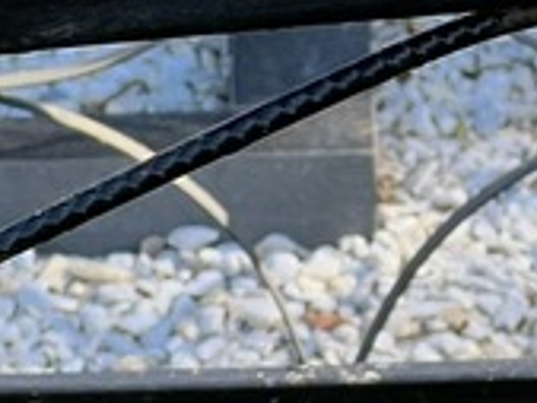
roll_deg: -1.0
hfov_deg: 5.3
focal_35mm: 365
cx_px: 1220
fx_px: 5666
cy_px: -317
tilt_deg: -14.8
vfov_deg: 4.0
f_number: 2.8
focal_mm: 9
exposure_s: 1/179
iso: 32
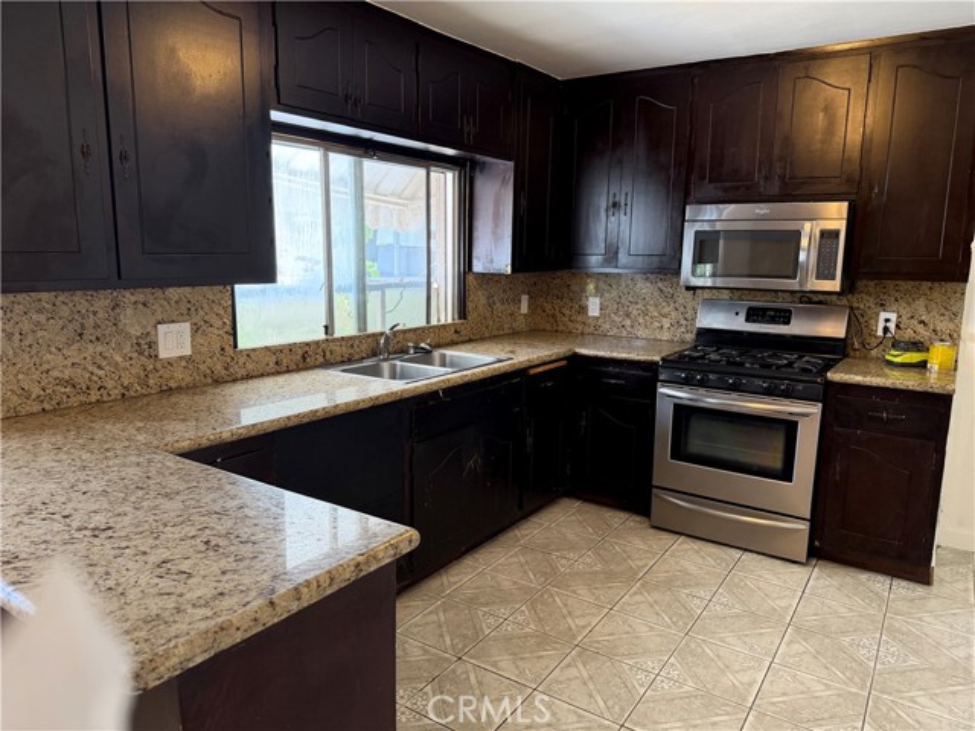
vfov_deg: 56.8
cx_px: 488
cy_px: 366
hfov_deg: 71.6
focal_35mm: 24
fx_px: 676
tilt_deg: -9.3
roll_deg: -1.4
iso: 200
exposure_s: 1/60
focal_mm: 6.76
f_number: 1.78
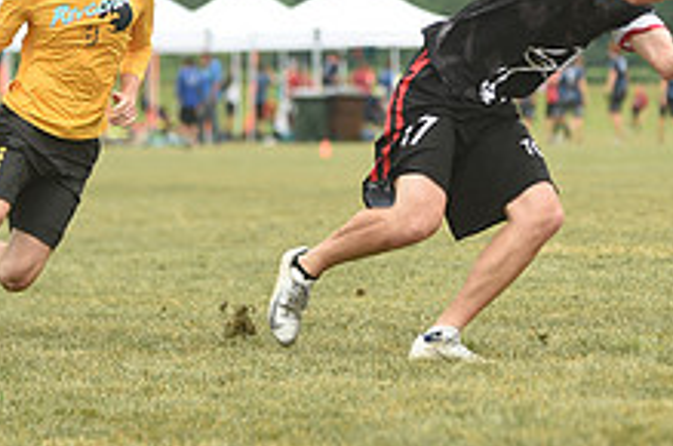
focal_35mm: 344
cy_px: 57
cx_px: 522
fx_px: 6417
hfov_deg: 6.0
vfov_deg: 4.0
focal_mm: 130
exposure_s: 1/1250
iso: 200
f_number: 2.8
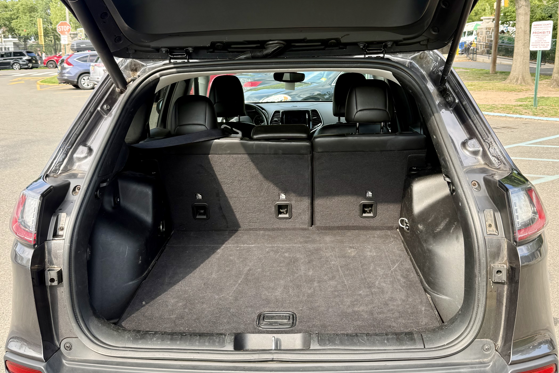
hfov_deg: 55.8
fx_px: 528
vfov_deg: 38.5
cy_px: 129
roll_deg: +0.6
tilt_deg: -6.9
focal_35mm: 34
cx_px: 277
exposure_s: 1/559
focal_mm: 6.76
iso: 100
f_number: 1.78
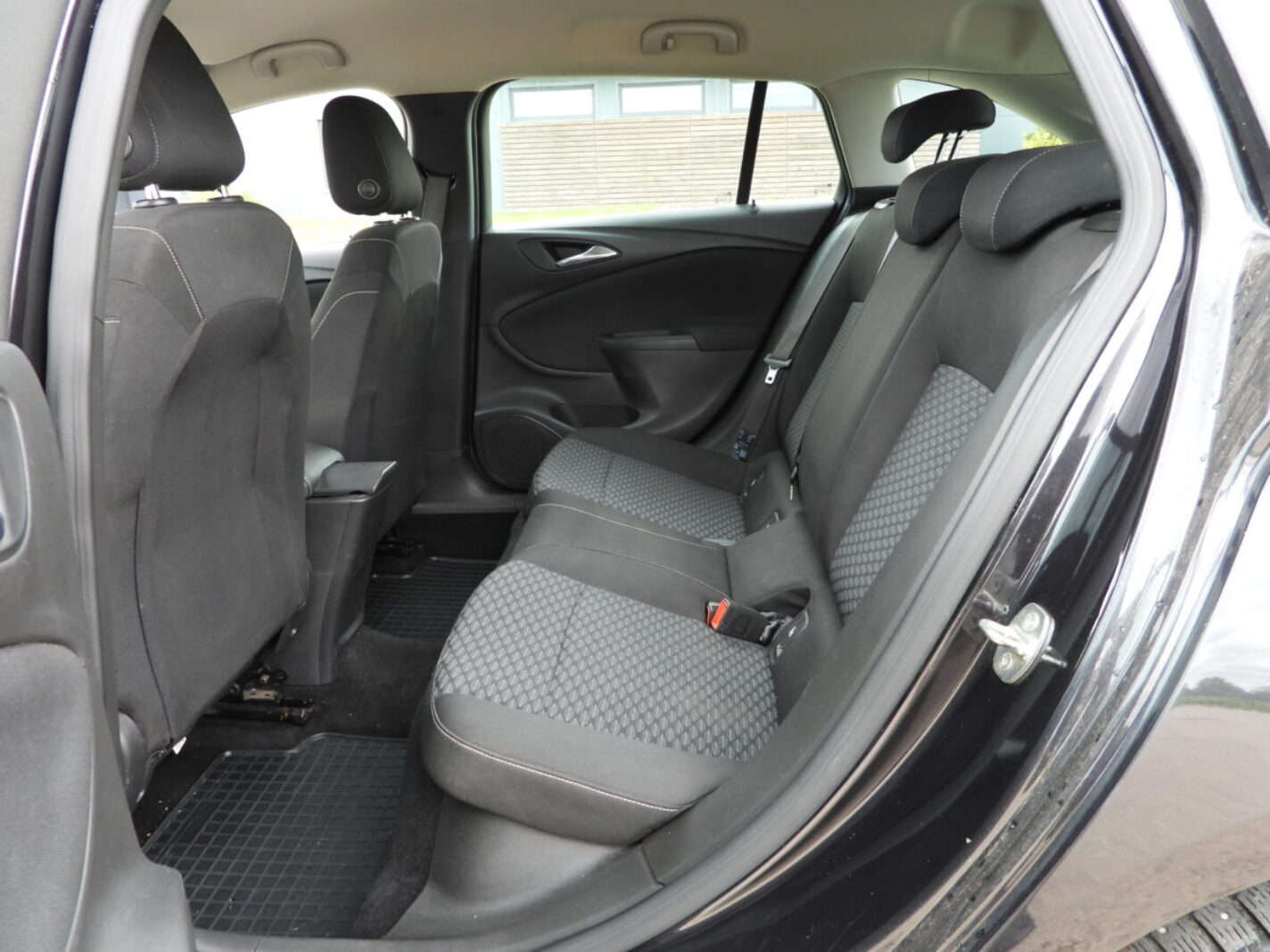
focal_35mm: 24
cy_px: 476
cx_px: 635
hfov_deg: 71.6
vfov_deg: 56.8
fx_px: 881
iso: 100
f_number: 2.8
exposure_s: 1/40
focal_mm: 4.3
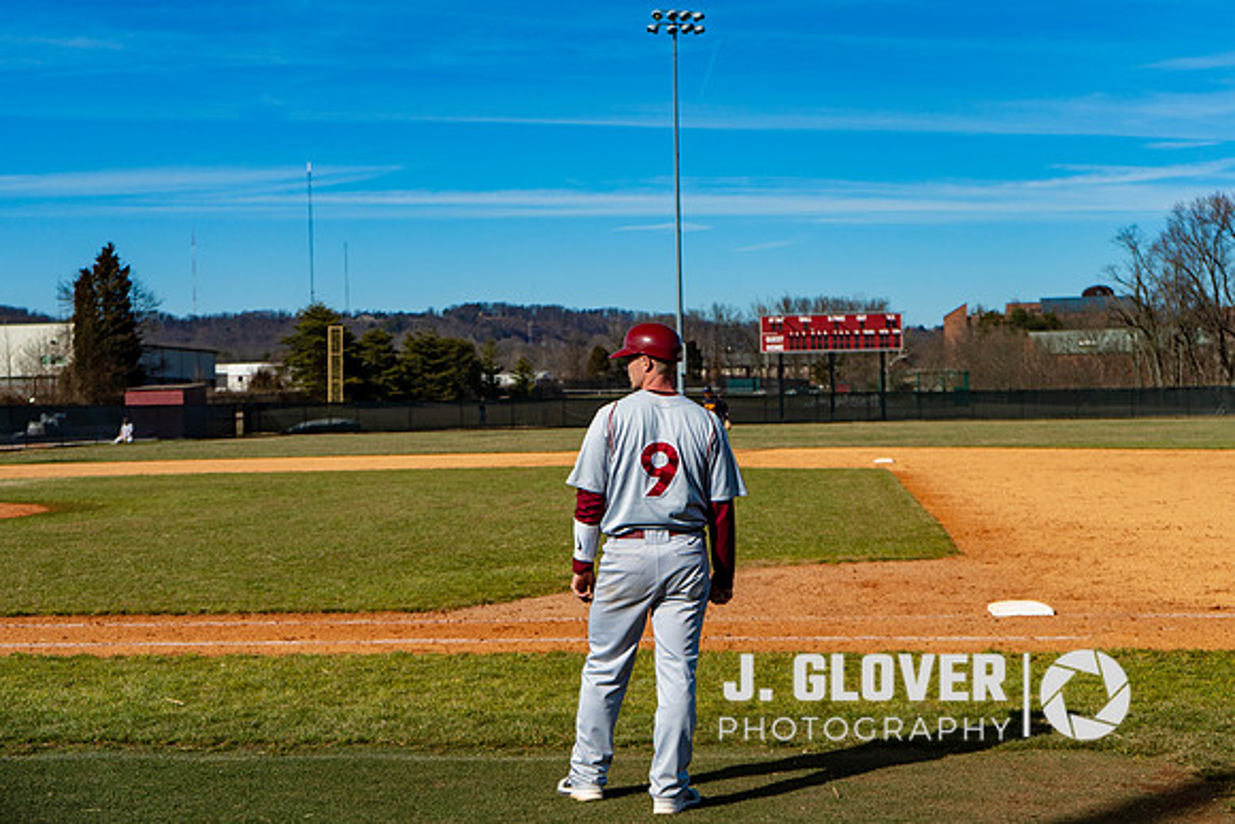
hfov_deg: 35.7
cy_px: 403
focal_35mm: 56
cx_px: 584
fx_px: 1916
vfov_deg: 24.3
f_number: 4.5
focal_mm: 49
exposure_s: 1/1250
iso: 200
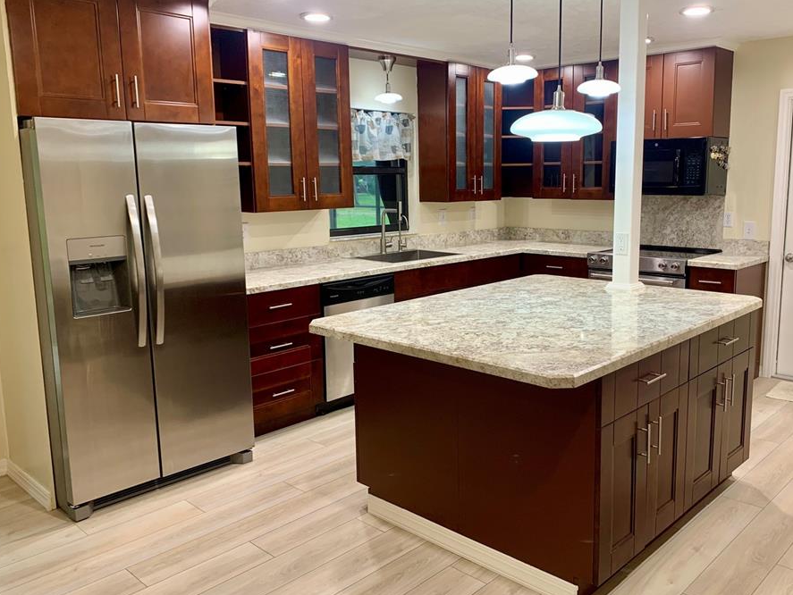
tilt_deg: -9.2
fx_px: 688
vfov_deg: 46.8
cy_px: 284
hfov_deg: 59.8
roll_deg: +0.4
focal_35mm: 30
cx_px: 444
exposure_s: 1/60
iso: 80
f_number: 1.8
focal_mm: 4.25
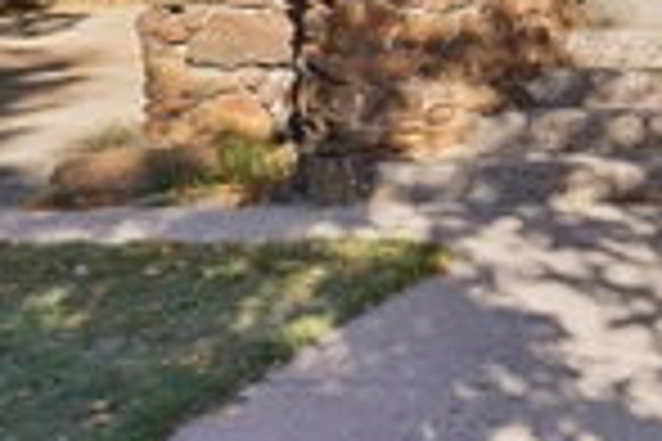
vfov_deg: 12.8
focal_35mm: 88
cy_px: -536
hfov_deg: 18.1
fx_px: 1618
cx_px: 1207
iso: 100
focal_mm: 12
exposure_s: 1/320
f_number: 8
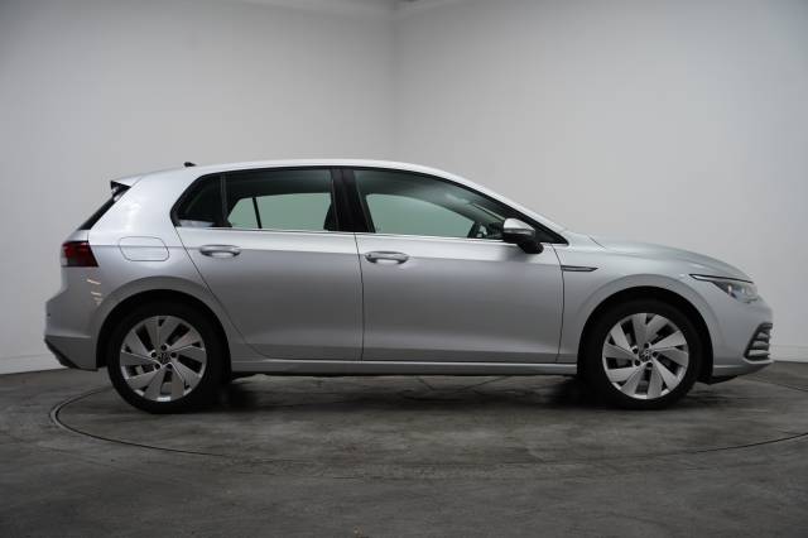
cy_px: 269
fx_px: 994
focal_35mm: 44
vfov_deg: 30.3
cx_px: 404
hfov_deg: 44.2
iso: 800
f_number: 4
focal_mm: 44.3
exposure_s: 1/160
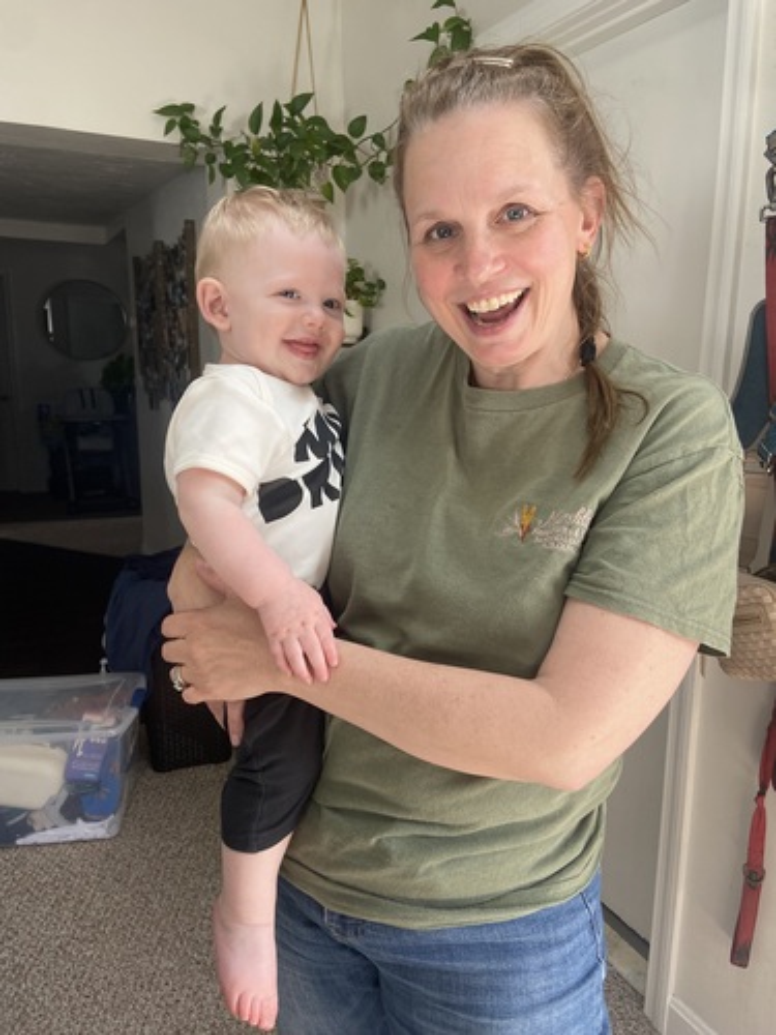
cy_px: 518
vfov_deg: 67.3
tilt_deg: -10.2
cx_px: 388
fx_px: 777
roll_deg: -0.6
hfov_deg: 53.1
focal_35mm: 26
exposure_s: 1/122
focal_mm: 4.25
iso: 64
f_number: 1.8
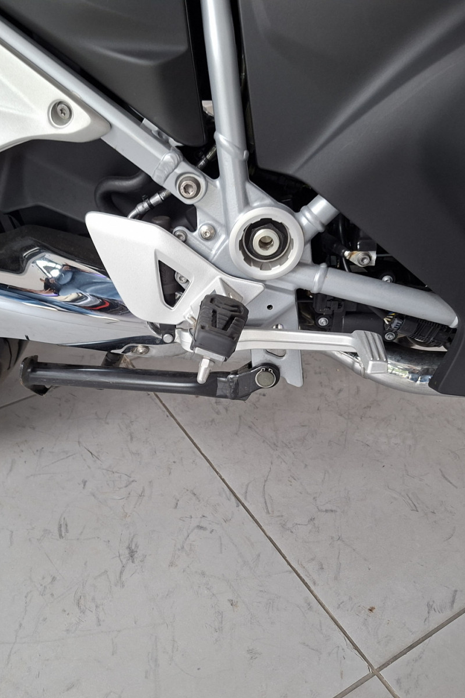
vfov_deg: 58.7
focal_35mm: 32
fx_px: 620
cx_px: 177
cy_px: 348
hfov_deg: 40.8
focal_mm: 5.54
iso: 200
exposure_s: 1/50
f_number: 1.8
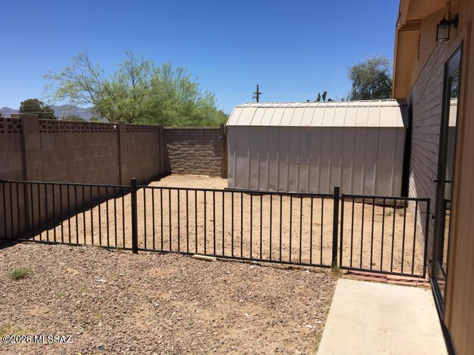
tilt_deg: -4.7
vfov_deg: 48.2
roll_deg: -0.8
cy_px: 178
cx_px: 237
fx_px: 397
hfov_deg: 61.7
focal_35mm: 29
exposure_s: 1/2198
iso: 25
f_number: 2.2
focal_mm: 4.15
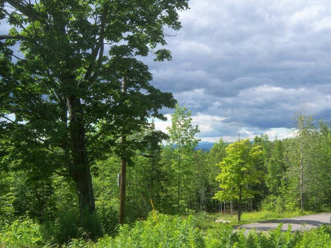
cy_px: 119
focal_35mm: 48
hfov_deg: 39.2
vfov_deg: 30.3
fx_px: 459
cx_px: 219
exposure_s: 1/320
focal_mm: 7.5
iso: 80
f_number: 4.8
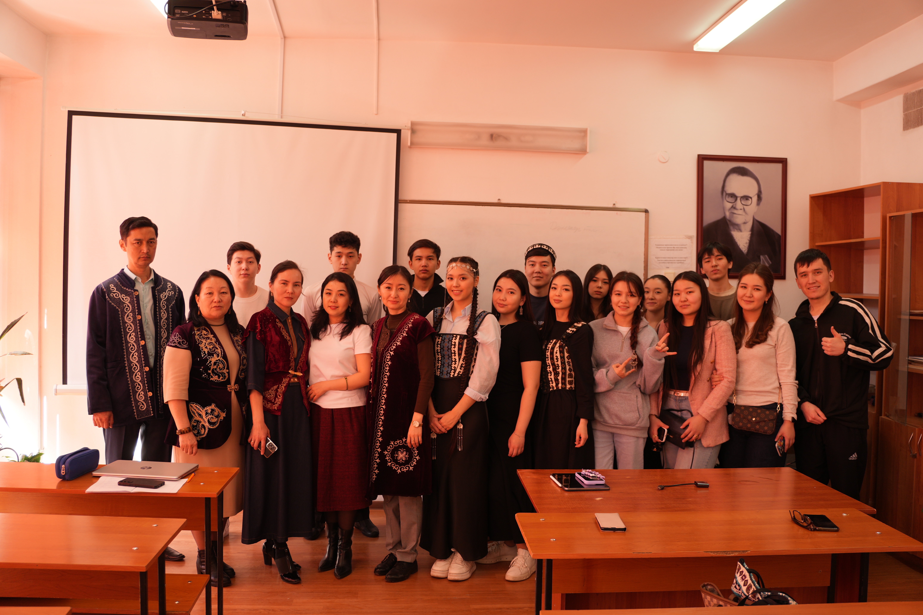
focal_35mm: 31
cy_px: 308
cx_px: 462
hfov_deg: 60.7
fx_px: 788
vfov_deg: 42.6
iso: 160
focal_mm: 20.5
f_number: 2.8
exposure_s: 1/50
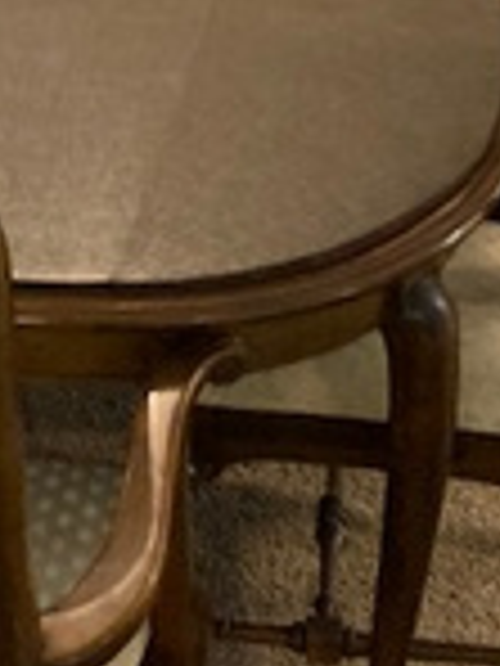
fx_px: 1753
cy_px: -364
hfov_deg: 16.0
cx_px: 36
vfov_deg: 18.7
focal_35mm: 91
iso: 250
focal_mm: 3.99
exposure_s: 1/60
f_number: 1.8
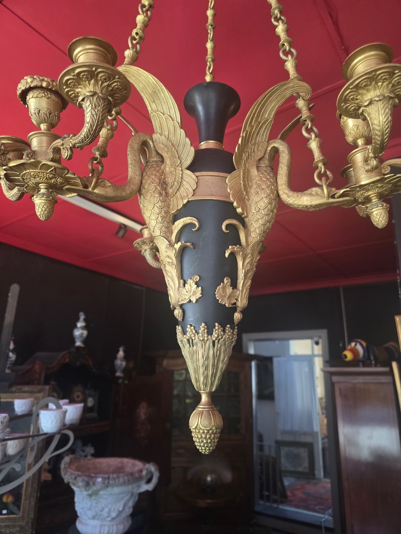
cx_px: 200
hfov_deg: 58.9
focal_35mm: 23
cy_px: 267
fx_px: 355
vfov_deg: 73.9
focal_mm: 6.3
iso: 200
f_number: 1.7
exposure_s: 1/100
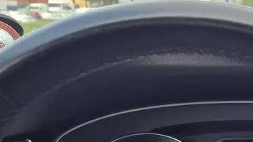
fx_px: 604
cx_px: 380
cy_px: 275
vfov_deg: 12.1
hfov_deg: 20.3
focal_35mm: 90
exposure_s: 1/413
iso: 25
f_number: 1.8
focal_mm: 5.4
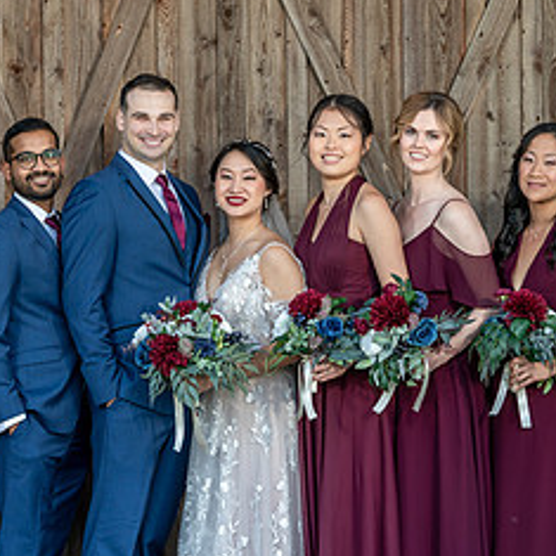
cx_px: 147
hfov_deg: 11.6
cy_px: 336
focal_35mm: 150
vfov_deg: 11.6
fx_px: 2726
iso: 160
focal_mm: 70
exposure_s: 1/250
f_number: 4
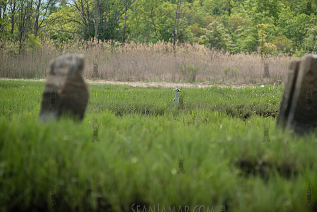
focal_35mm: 242
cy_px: 98
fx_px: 2132
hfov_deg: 8.5
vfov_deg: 5.7
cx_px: 181
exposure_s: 1/400
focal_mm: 200
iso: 64
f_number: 4.5
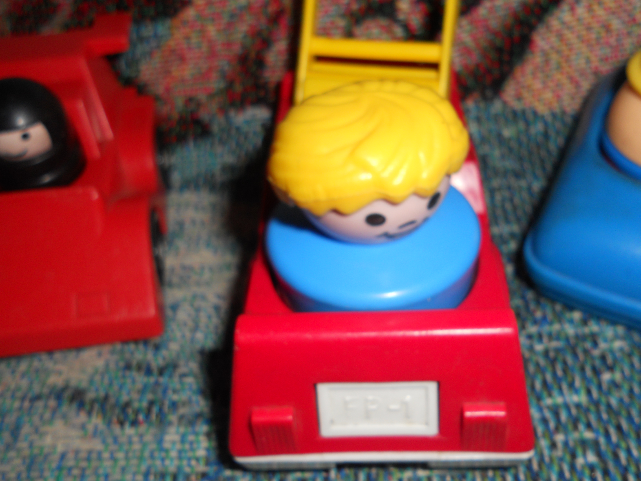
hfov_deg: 51.3
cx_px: 340
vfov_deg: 39.6
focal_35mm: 36
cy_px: 225
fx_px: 667
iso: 80
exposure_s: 1/25
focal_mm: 5.8
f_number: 8.8
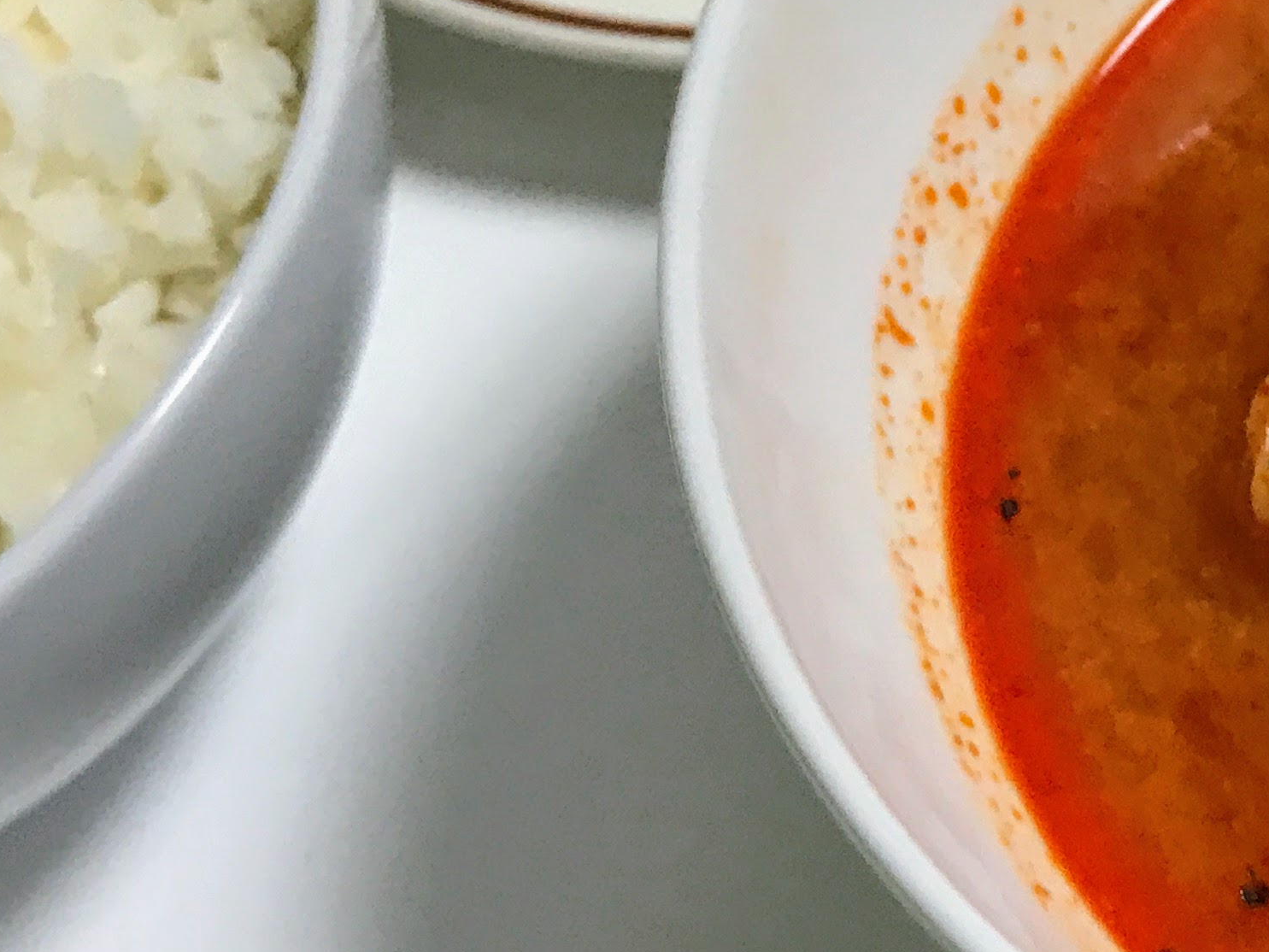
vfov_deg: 19.3
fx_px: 2786
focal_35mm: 76
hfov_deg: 24.5
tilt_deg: -51.6
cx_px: 1267
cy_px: 298
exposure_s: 1/30
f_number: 1.8
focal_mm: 3.99
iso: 40
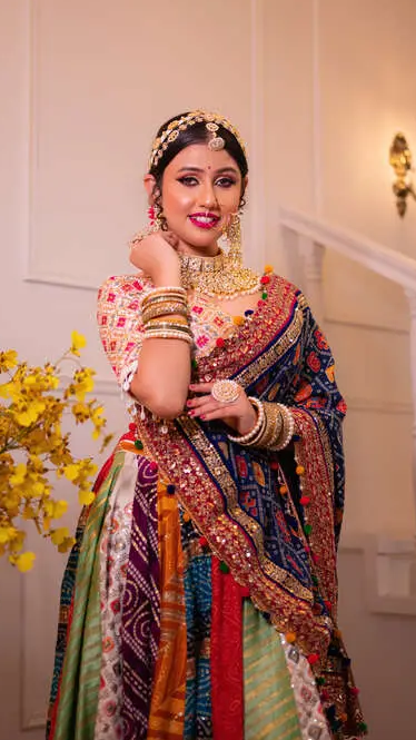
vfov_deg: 33.3
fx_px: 1236
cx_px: 190
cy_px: 383
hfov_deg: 19.1
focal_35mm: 63
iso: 250
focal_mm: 50
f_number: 1.8
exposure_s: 1/125
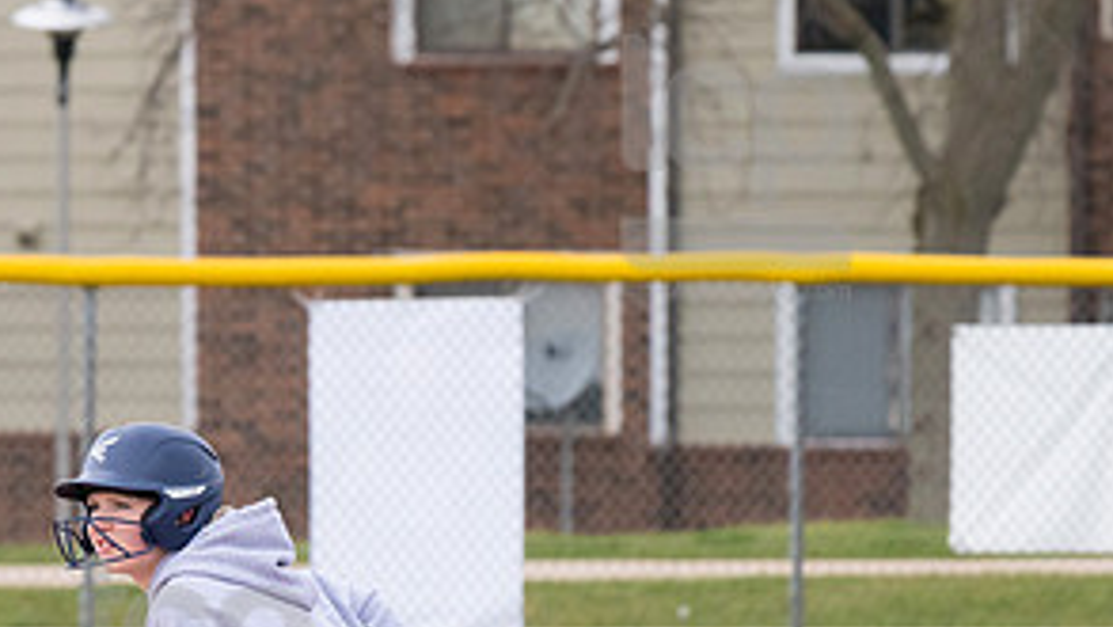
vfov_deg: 2.2
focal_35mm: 559
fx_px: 16502
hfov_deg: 3.9
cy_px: 692
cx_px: 198
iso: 640
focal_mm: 180
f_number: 5.6
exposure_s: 1/1600
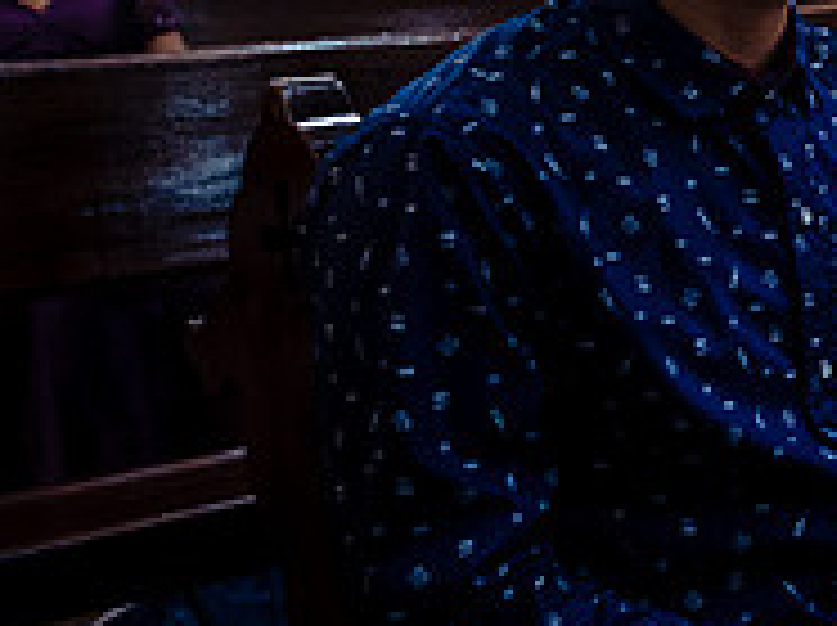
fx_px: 2173
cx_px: 1251
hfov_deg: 19.1
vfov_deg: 16.1
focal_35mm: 90
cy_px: 7
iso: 1600
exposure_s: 1/100
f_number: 3.2
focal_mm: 30
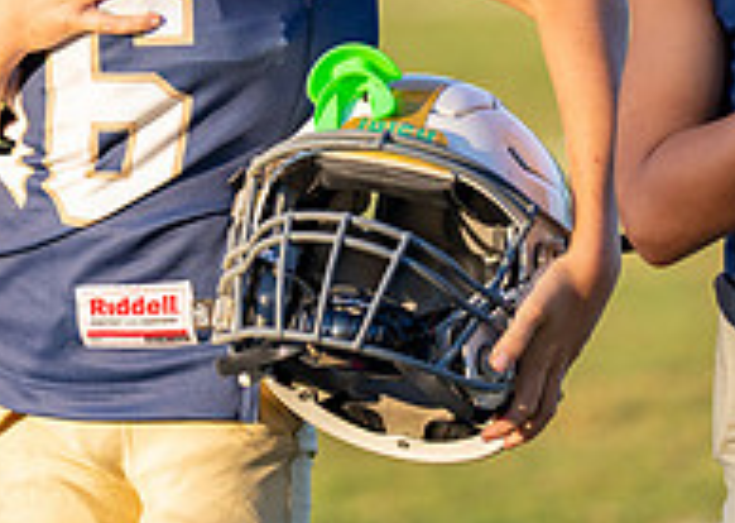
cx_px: 115
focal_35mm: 439
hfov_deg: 4.6
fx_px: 9151
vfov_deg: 3.3
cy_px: -131
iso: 250
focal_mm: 135
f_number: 2.8
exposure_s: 1/1250
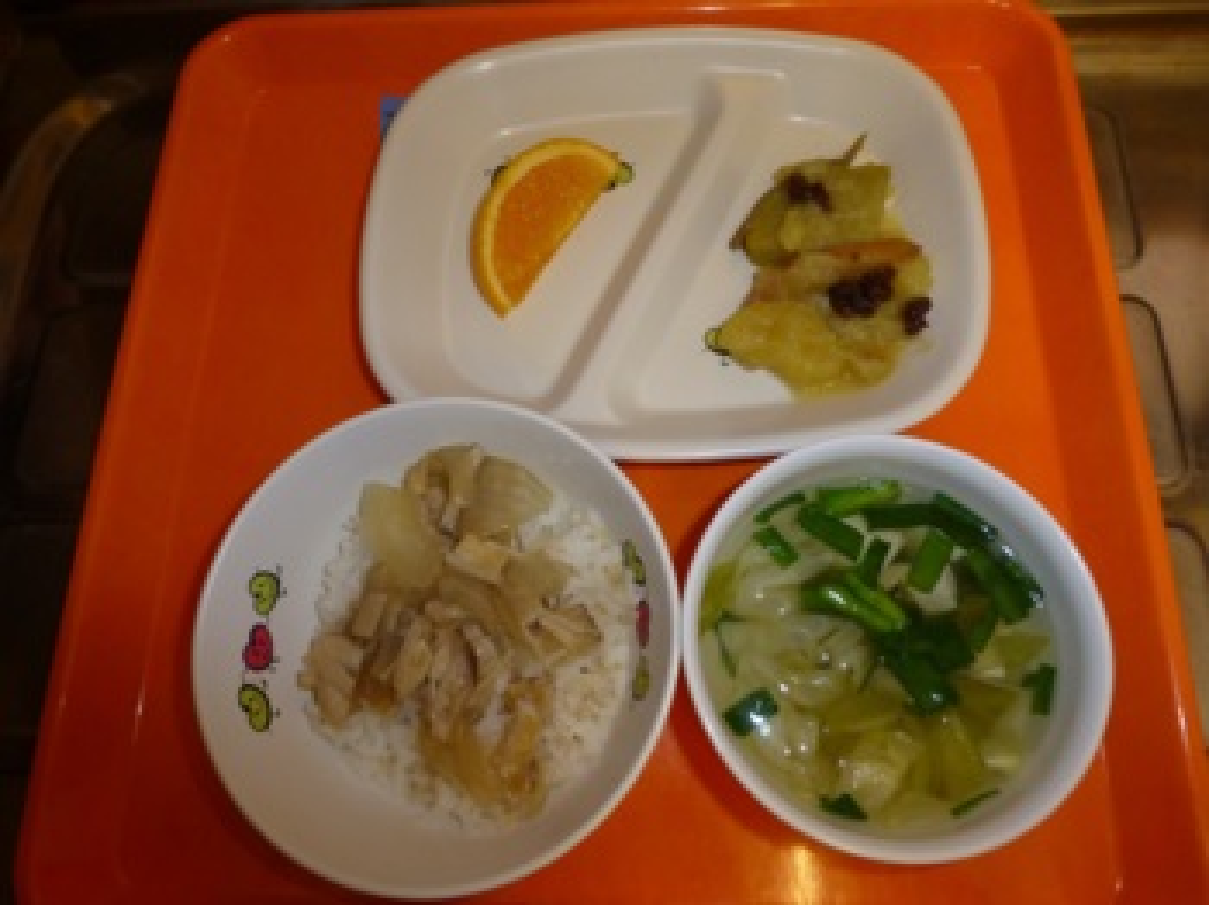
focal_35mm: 24
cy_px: 452
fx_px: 838
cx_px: 604
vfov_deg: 56.8
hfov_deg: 71.6
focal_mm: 4.3
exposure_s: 1/60
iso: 160
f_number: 3.3
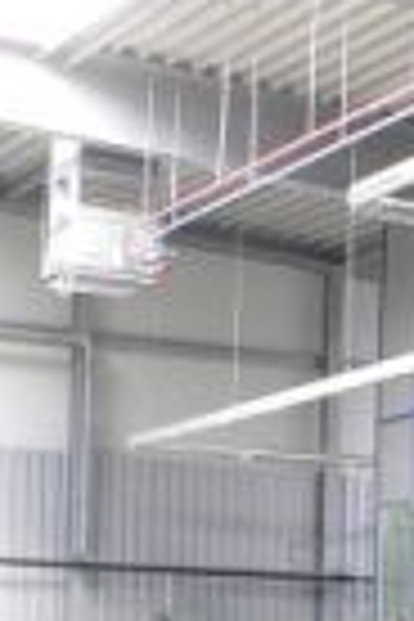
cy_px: 616
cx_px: 963
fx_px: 2242
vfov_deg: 15.5
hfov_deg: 9.5
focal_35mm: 130
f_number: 2.8
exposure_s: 1/5
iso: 200
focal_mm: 6
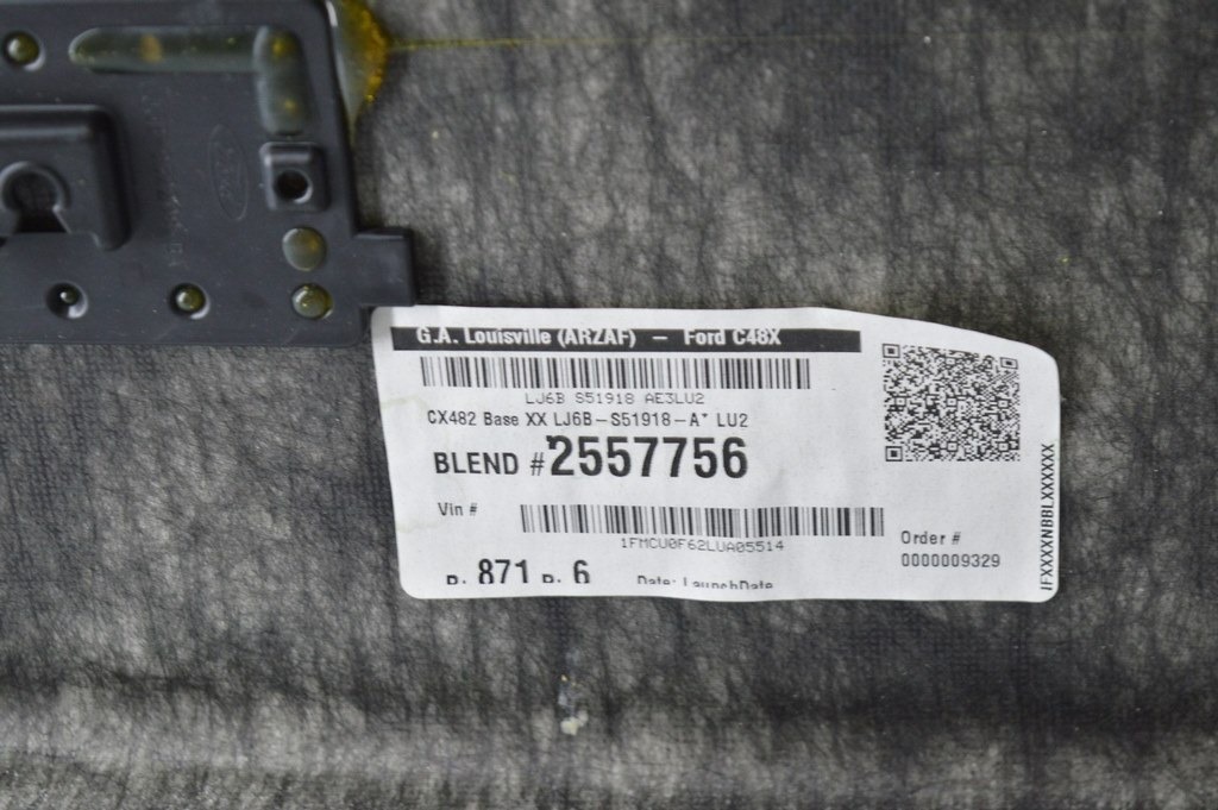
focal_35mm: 82
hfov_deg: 24.6
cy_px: 405
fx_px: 2789
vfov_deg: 16.5
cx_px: 609
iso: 800
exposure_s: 1/50
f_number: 5.6
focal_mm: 55
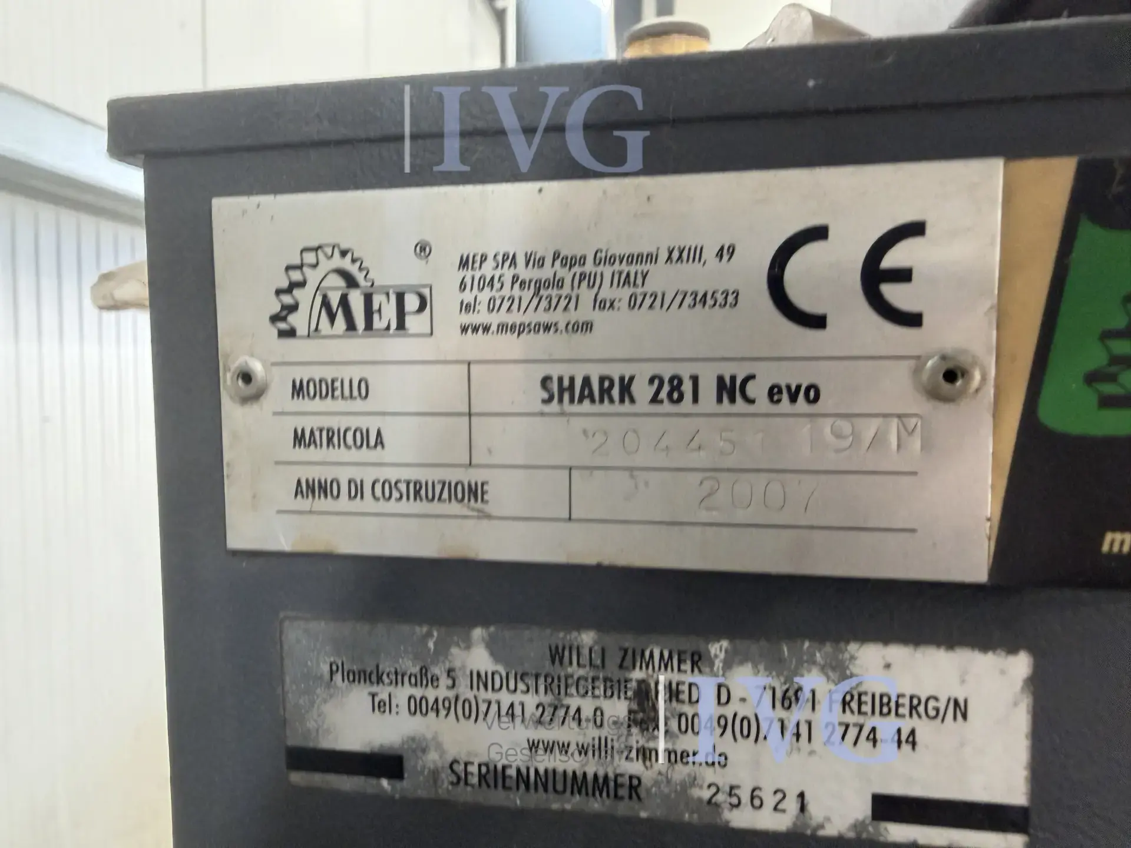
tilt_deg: -2.4
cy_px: 424
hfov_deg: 67.3
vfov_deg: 53.1
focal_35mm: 26
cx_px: 566
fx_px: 849
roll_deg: +0.1
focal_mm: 2.22
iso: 250
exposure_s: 1/50
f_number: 2.2
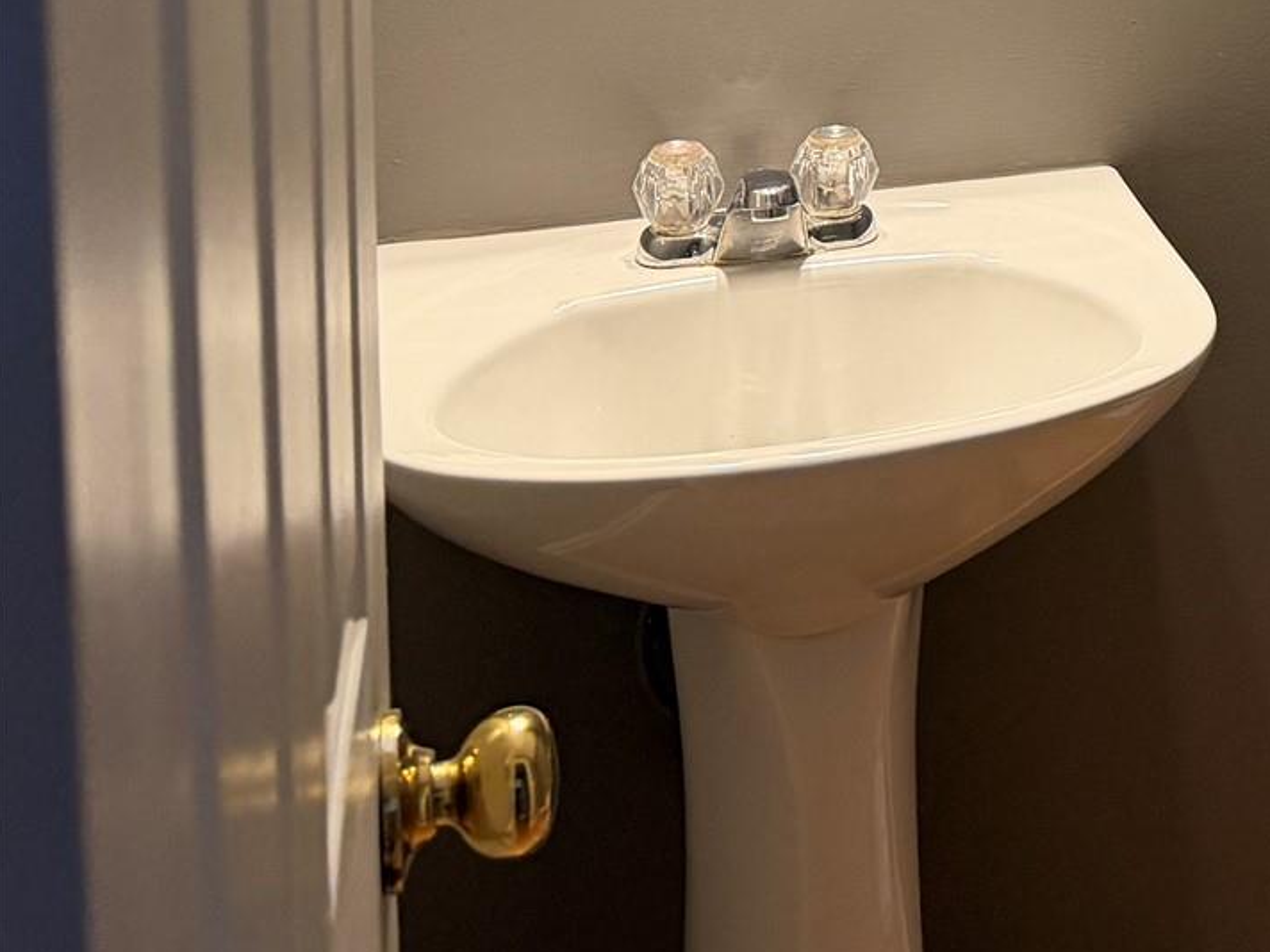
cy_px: -264
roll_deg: -2.5
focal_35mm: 69
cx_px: 1821
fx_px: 2531
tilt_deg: -9.3
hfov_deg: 23.4
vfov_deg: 19.7
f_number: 1.78
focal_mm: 6.76
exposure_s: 1/60
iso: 320
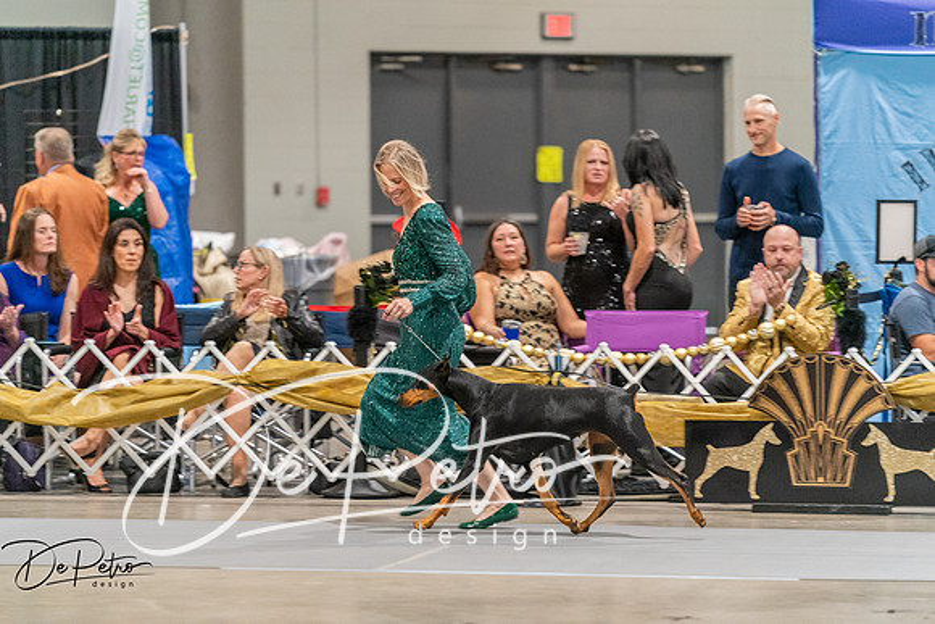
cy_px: 312
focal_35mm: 200
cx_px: 468
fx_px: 5195
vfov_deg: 6.9
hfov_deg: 10.3
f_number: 2.8
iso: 6400
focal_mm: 200
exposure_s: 1/250
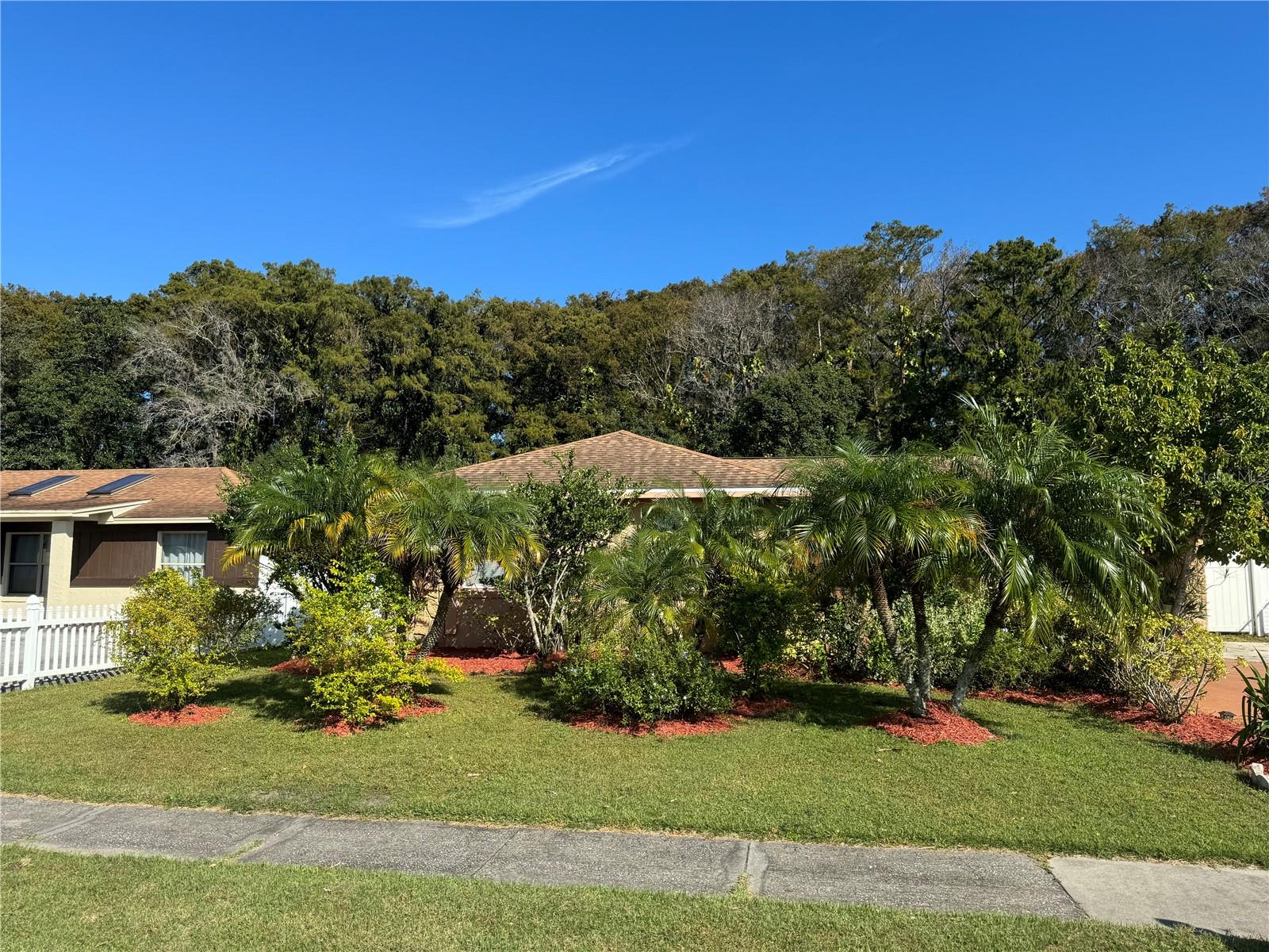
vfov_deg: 56.8
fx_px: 880
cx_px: 634
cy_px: 476
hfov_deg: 71.6
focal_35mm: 24
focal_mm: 6.76
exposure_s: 1/2710
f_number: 1.78
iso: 80
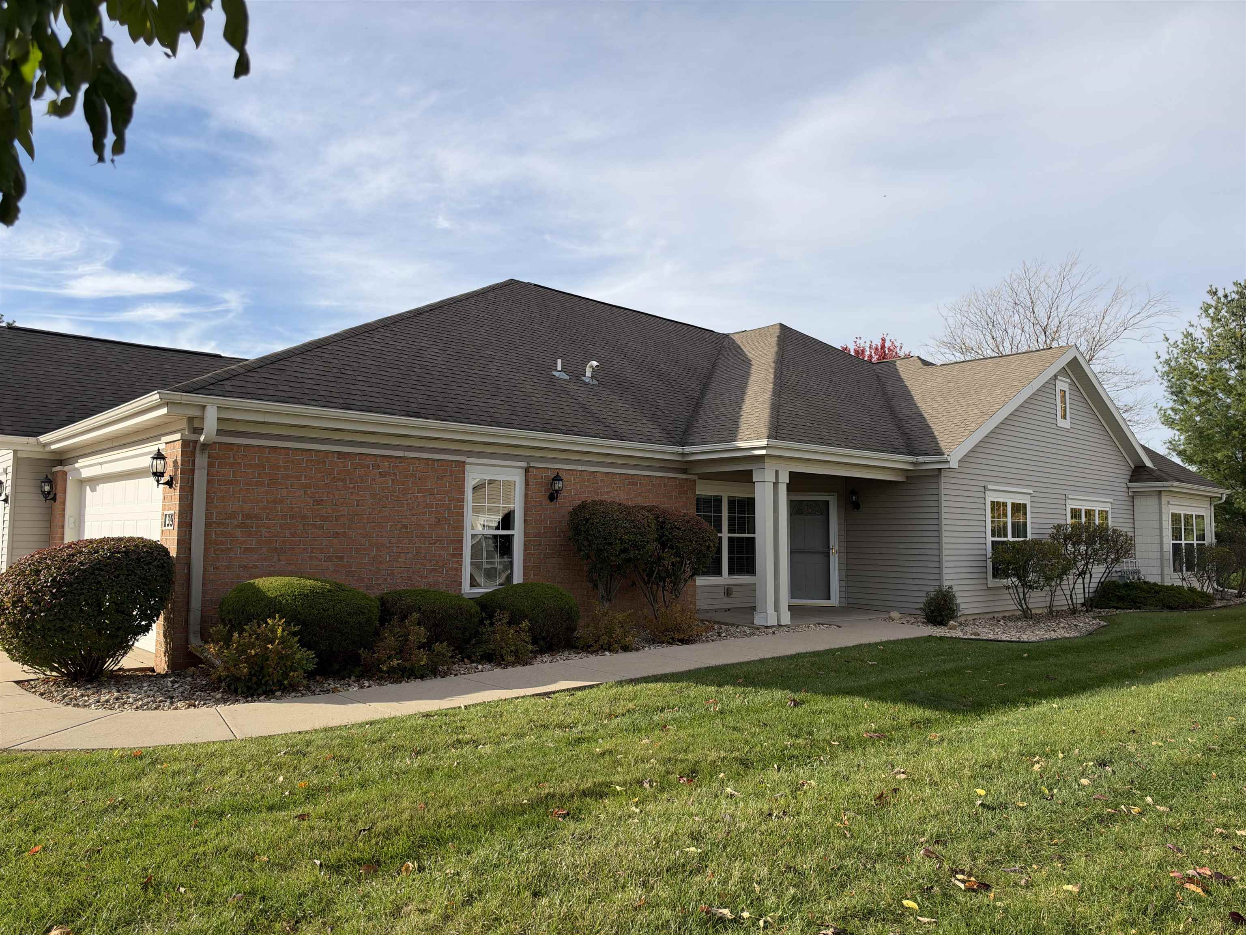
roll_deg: -0.3
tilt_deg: +5.2
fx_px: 864
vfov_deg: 56.8
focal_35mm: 24
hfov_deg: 71.6
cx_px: 623
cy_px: 468
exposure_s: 1/3378
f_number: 1.8
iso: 64
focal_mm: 6.93
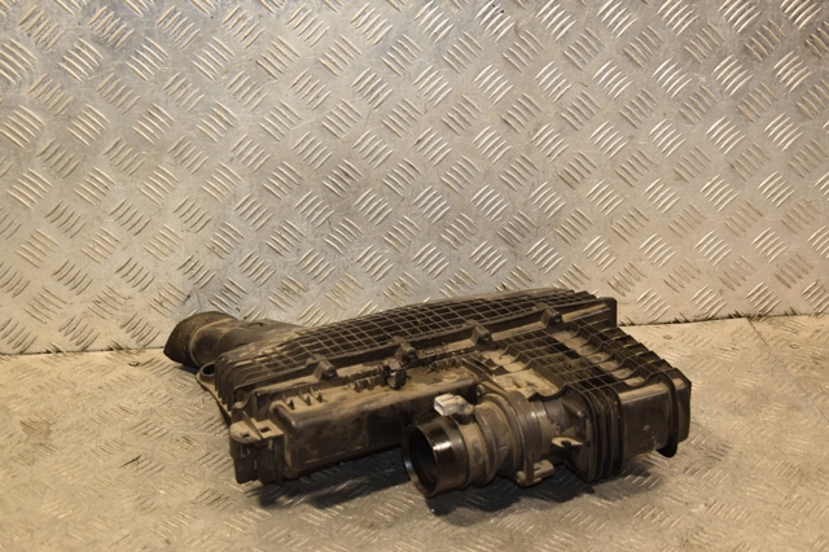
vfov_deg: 22.6
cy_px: 276
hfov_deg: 33.4
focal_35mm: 60
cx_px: 414
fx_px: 1381
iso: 800
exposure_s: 1/125
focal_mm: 40
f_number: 4.8
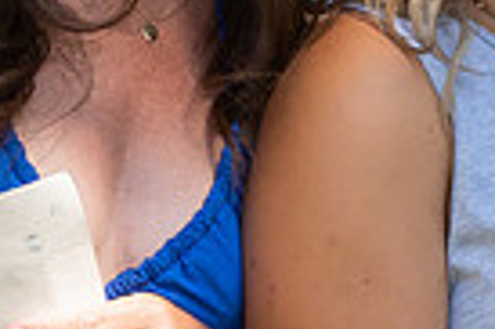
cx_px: 412
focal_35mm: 343
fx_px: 4711
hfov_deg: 6.0
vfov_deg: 4.0
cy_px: 20
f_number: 6.3
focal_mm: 54
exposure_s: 1/400
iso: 640
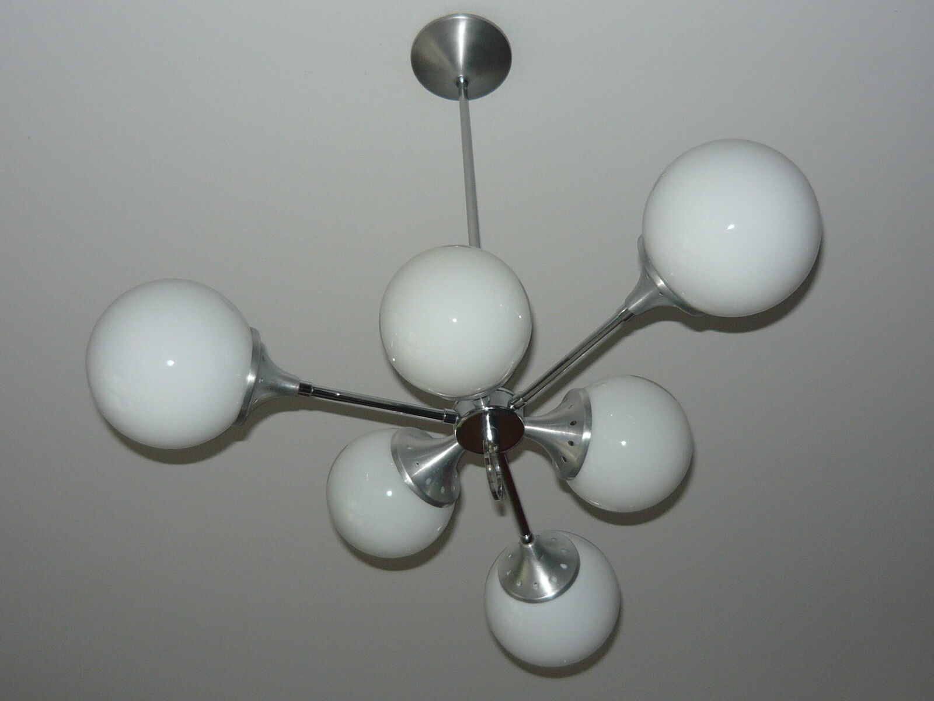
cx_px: 467
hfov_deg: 38.9
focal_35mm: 49
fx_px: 1322
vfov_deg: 29.7
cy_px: 350
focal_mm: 5.5
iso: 100
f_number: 2.8
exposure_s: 1/30
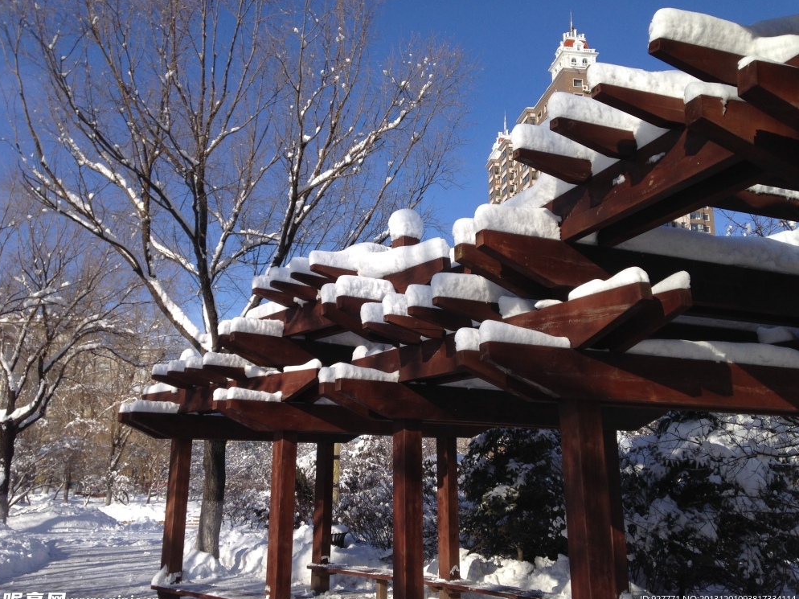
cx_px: 401
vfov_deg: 41.8
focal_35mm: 34
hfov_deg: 54.0
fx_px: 785
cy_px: 306
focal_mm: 4.12
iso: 50
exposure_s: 1/1938
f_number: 2.4
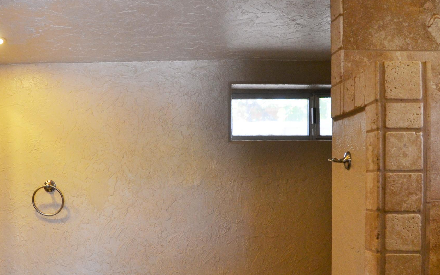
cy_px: 208
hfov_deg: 40.1
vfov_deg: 26.0
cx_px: 119
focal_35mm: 49
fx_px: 588
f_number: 3.5
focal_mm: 18
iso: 560
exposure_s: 1/60
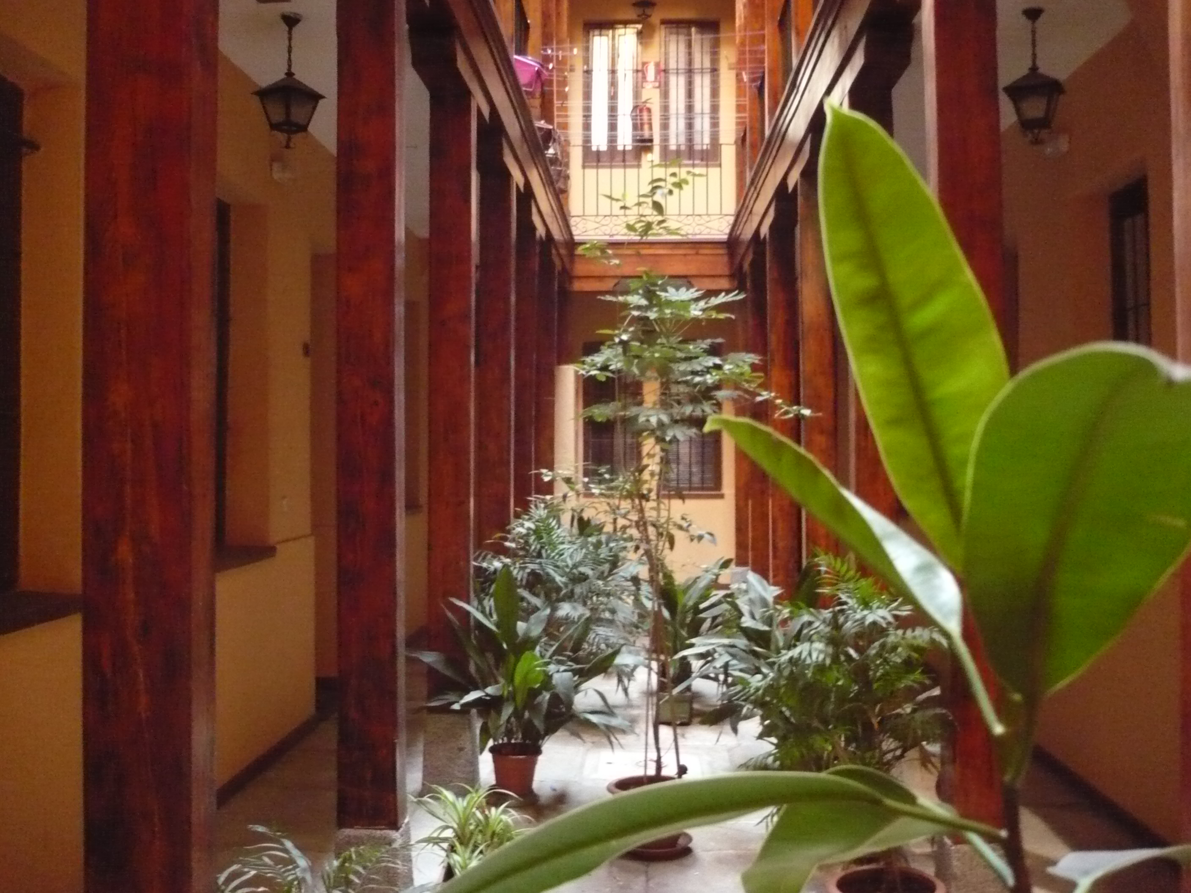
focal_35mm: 35
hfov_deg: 52.6
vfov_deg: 40.7
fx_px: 1204
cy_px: 446
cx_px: 596
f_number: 2.8
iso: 800
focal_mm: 5.8
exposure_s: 1/20
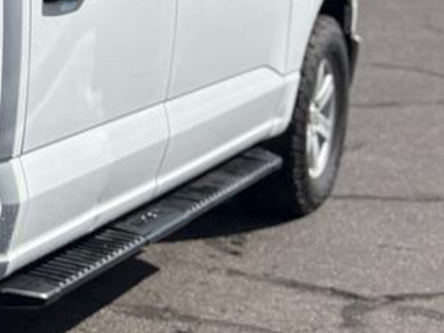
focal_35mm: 108
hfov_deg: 14.8
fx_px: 1385
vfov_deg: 13.7
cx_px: -454
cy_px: 84
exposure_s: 1/5348
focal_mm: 5.96
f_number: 1.6
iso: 50
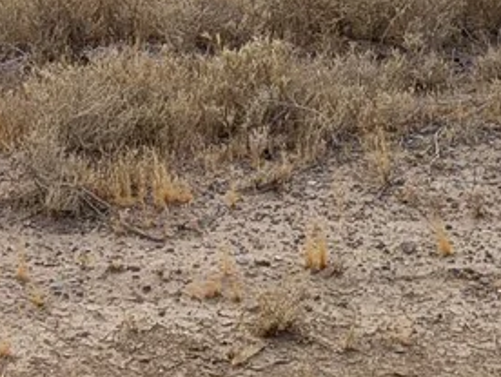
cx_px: 248
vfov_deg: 8.0
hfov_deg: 10.9
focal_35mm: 181
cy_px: -254
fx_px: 2624
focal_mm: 6.9
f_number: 1.68
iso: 22
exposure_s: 1/1727
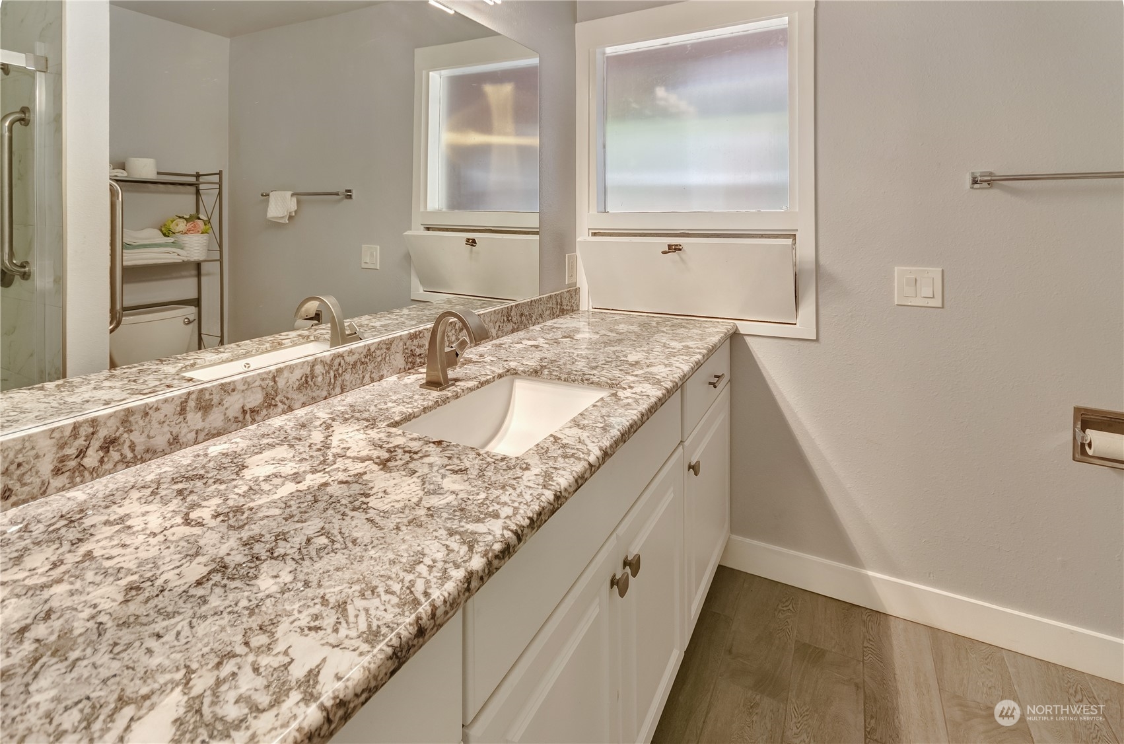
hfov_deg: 100.5
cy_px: 372
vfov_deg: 77.0
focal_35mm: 15
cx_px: 562
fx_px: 467
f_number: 5
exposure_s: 1/15
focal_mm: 10
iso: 125
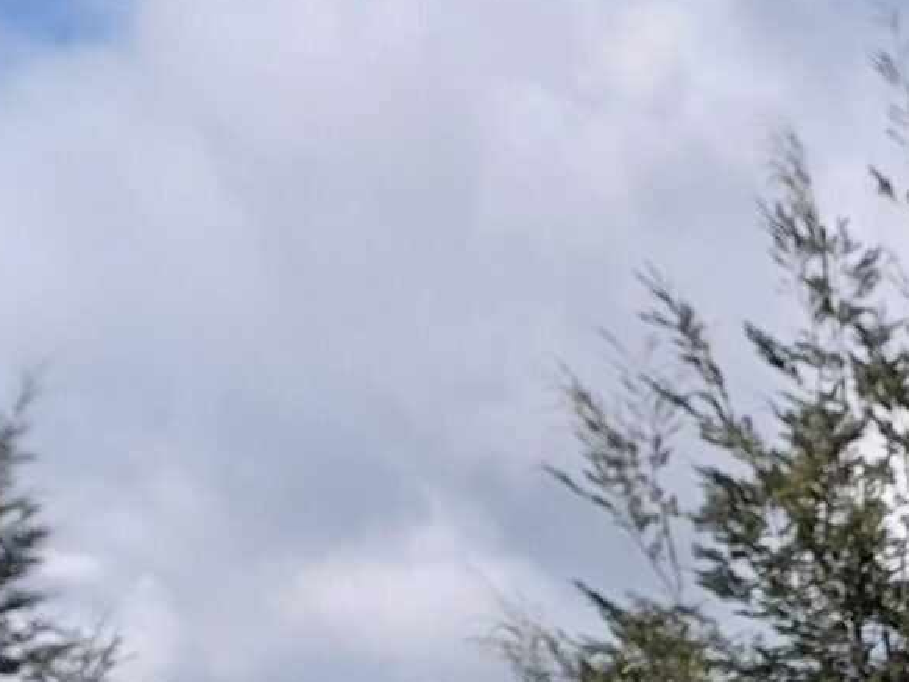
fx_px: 2652
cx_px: 1027
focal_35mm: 101
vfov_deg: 12.9
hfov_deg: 18.6
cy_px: 1312
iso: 25
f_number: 1.8
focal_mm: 5.06
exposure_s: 1/886
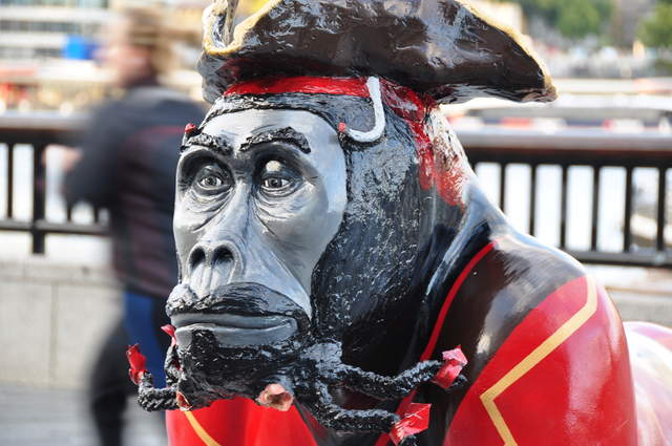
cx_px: 336
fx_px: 2517
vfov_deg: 10.1
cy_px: 223
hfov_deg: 15.2
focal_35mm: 135
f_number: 5.3
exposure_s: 1/30
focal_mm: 90
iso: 200
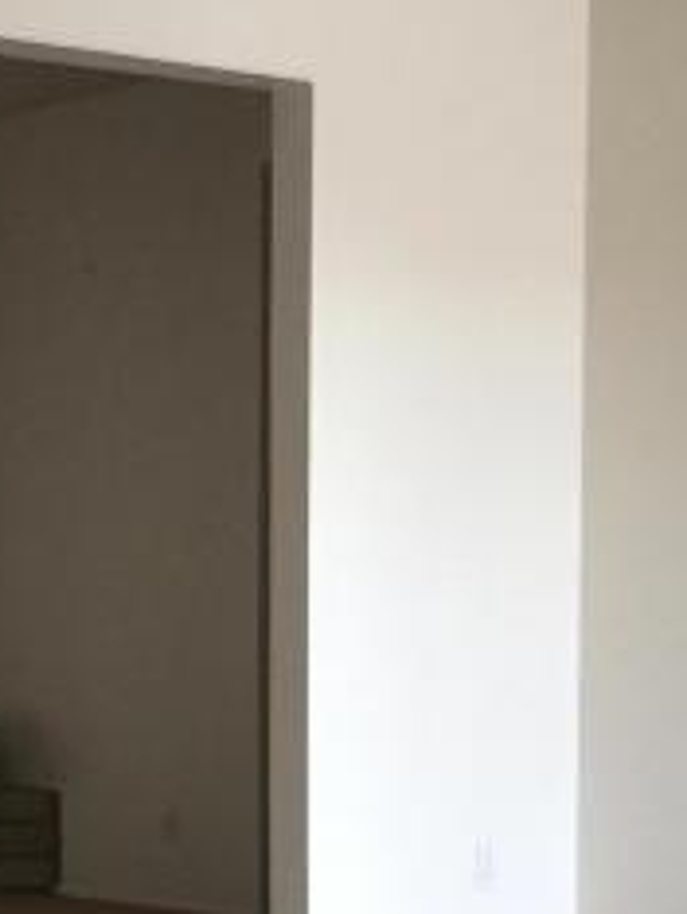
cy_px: 836
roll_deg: +0.7
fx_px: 2509
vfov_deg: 20.2
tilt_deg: -5.2
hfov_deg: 14.8
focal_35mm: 95
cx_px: -246
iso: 64
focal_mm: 4.15
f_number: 2.2
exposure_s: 1/15
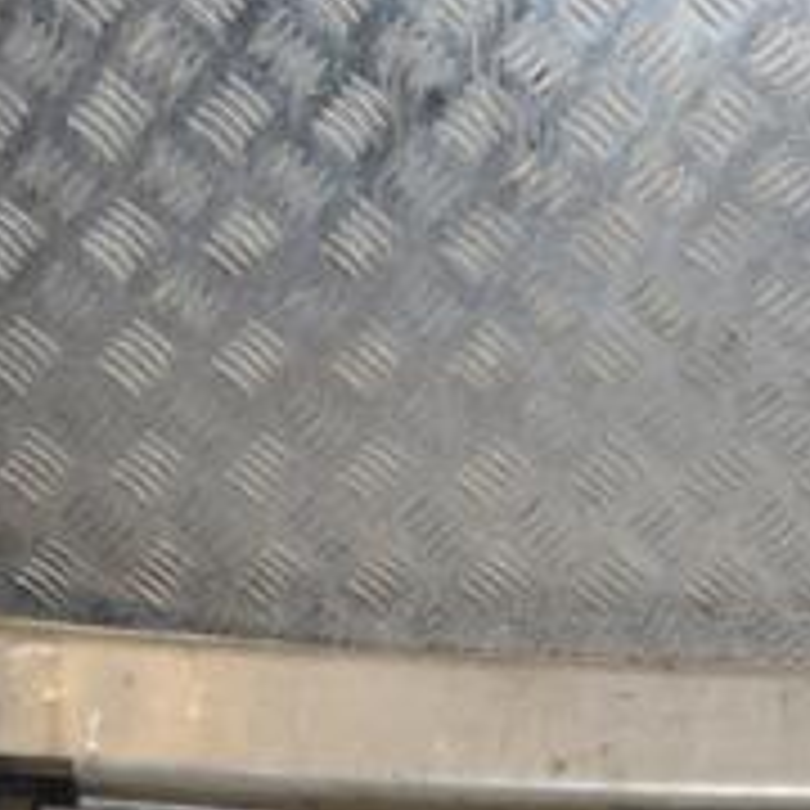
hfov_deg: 19.1
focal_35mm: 89
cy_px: 706
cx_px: 734
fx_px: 2367
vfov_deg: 19.1
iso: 800
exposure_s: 1/200
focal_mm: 21
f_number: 8
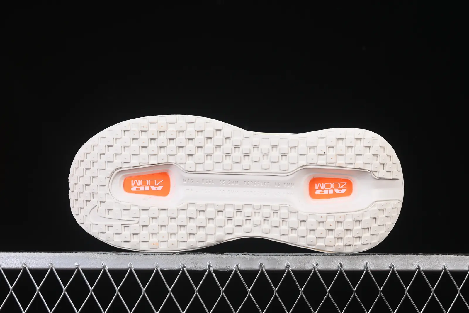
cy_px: 156
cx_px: 234
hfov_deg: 27.0
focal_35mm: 75
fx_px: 977
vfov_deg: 18.2
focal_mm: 50
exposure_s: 1/100
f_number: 8
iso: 160
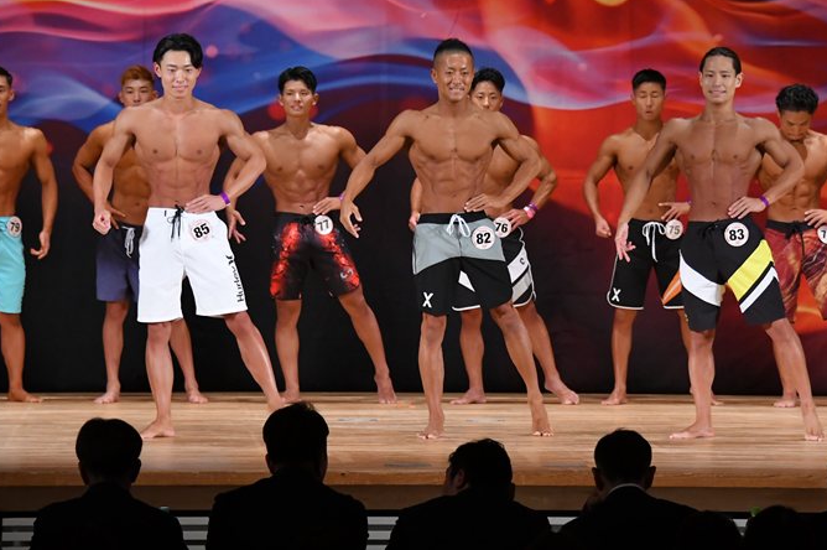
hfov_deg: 10.2
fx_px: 4636
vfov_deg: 6.8
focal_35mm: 202
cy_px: 232
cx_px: 462
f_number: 5.6
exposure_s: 1/400
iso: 3200
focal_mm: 116
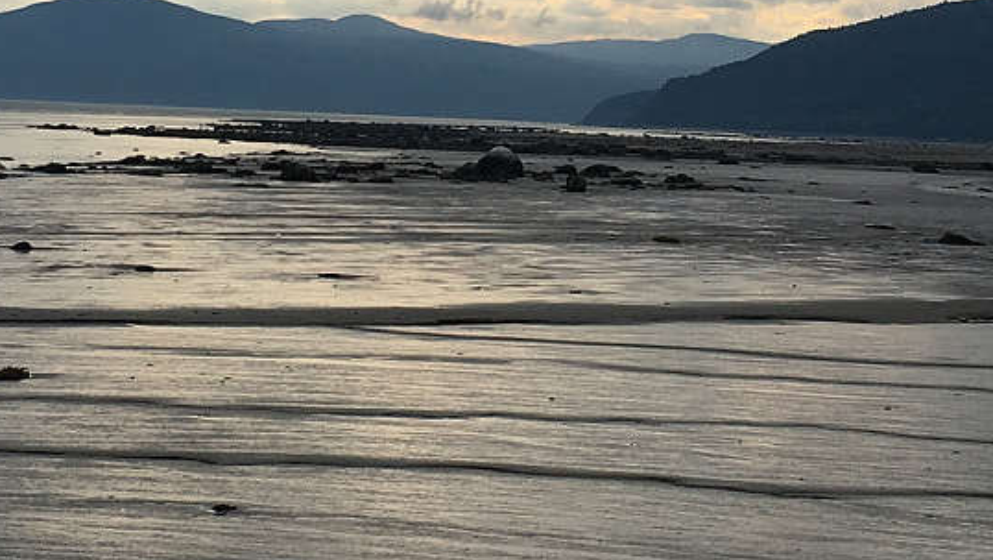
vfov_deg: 12.8
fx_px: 2476
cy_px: 107
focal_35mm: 94
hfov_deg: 22.7
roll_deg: -2.2
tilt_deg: -1.2
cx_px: 449
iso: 25
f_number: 2.2
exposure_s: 1/1326
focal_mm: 4.15
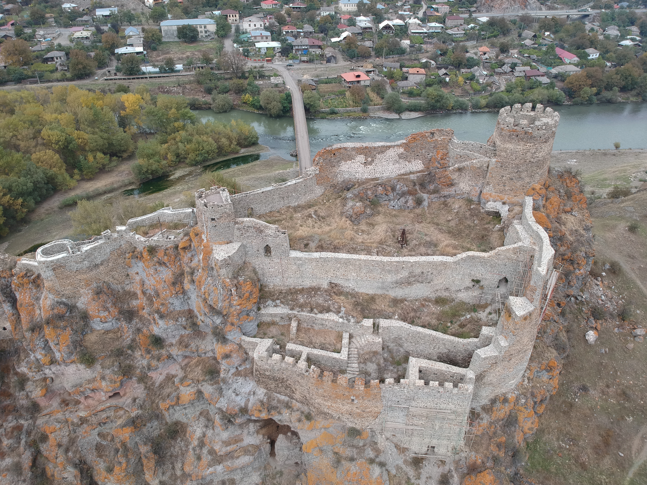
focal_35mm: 25
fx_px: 467
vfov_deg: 54.9
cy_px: 242
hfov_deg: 69.4
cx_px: 324
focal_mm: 4.49
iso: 100
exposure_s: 1/320
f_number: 2.6
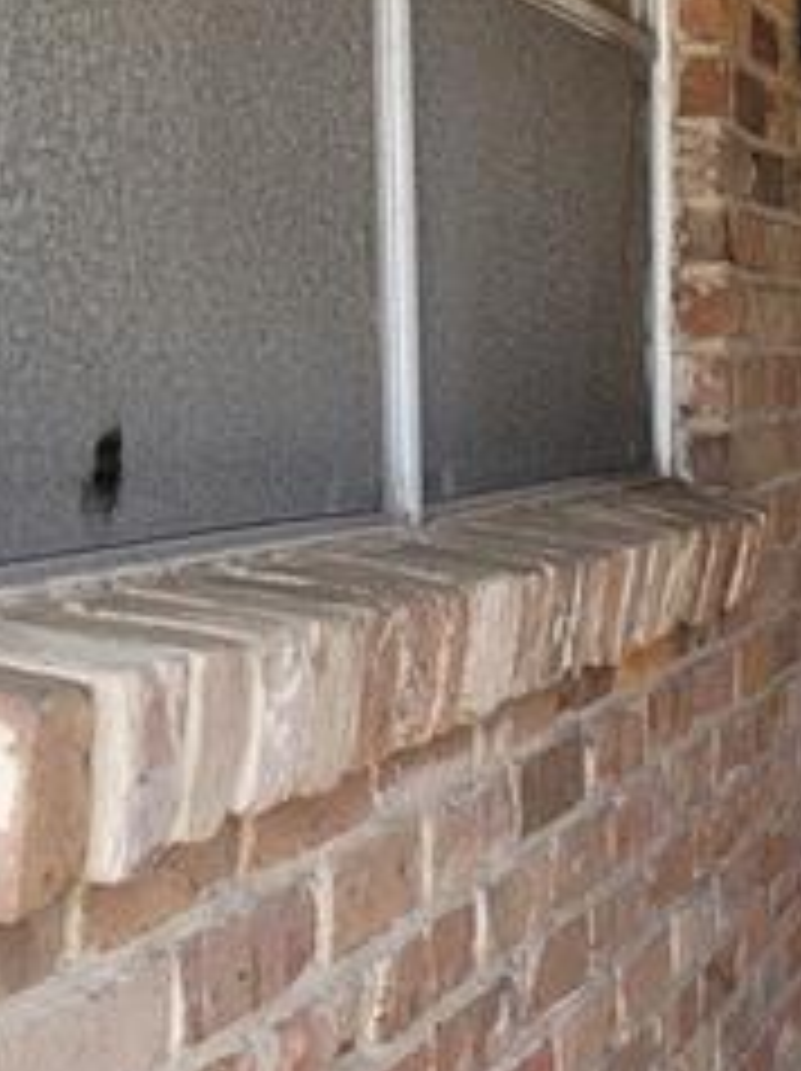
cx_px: 1125
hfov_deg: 16.3
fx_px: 2596
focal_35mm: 84
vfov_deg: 23.2
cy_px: 693
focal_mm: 5.4
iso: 40
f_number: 1.8
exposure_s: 1/134
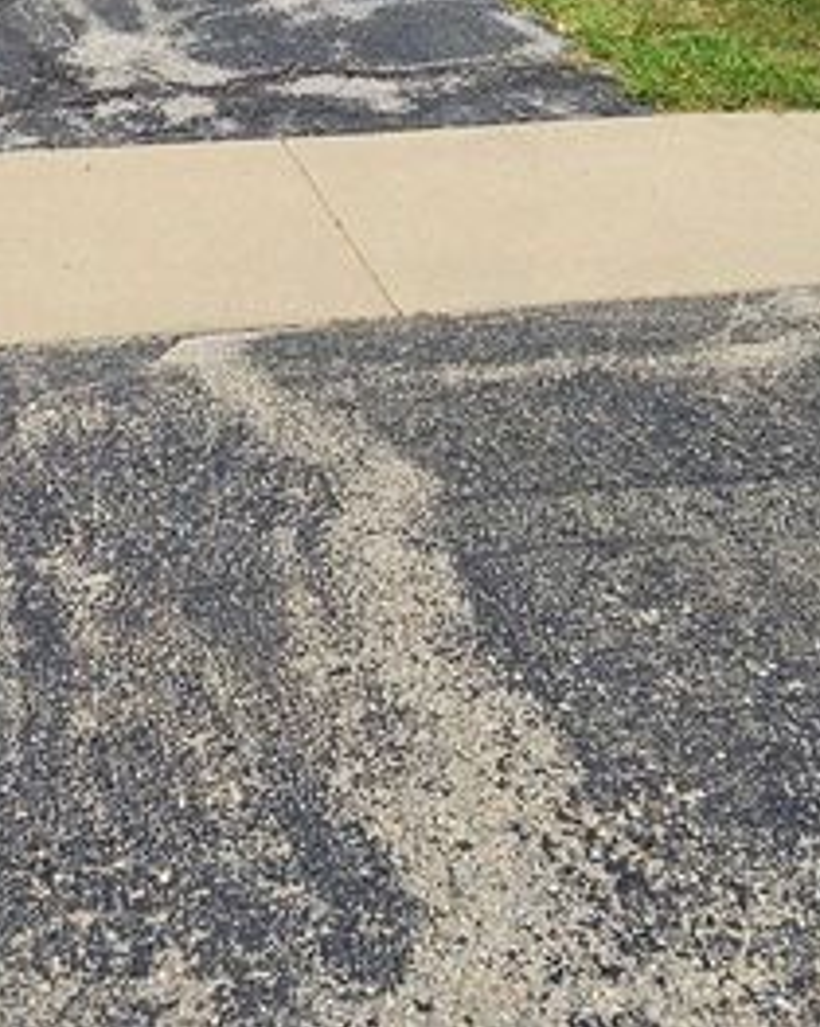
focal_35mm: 57
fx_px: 1731
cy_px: -271
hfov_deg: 26.3
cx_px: 191
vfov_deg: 28.0
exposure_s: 1/927
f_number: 1.7
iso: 10
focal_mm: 6.3
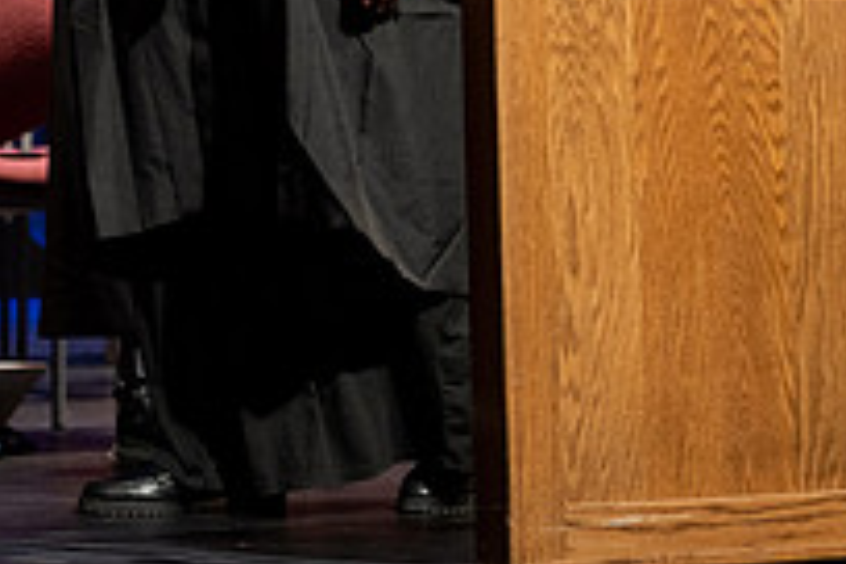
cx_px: 54
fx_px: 4676
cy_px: -126
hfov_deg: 10.3
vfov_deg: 6.9
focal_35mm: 199
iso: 640
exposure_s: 1/250
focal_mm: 70
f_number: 2.8
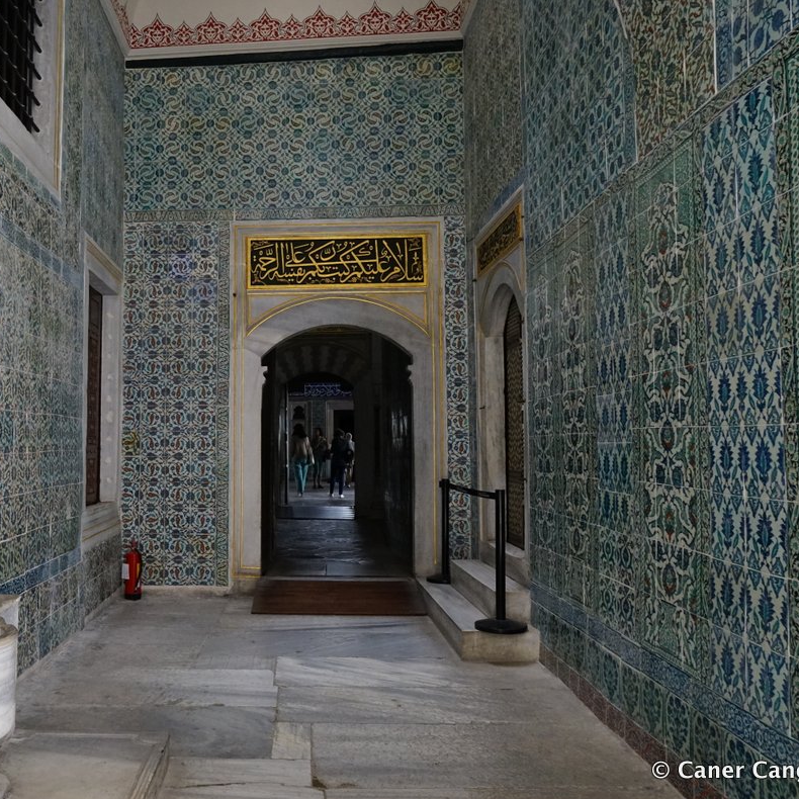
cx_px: 254
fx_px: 810
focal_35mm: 31
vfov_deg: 52.5
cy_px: 404
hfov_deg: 51.4
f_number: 7.1
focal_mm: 24
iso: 3200
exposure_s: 1/60
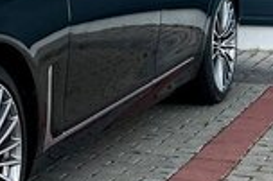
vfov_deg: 15.6
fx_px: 659
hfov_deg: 19.9
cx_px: -147
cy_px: 43
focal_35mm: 87
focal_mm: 5.7
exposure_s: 1/98
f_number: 1.5
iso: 64
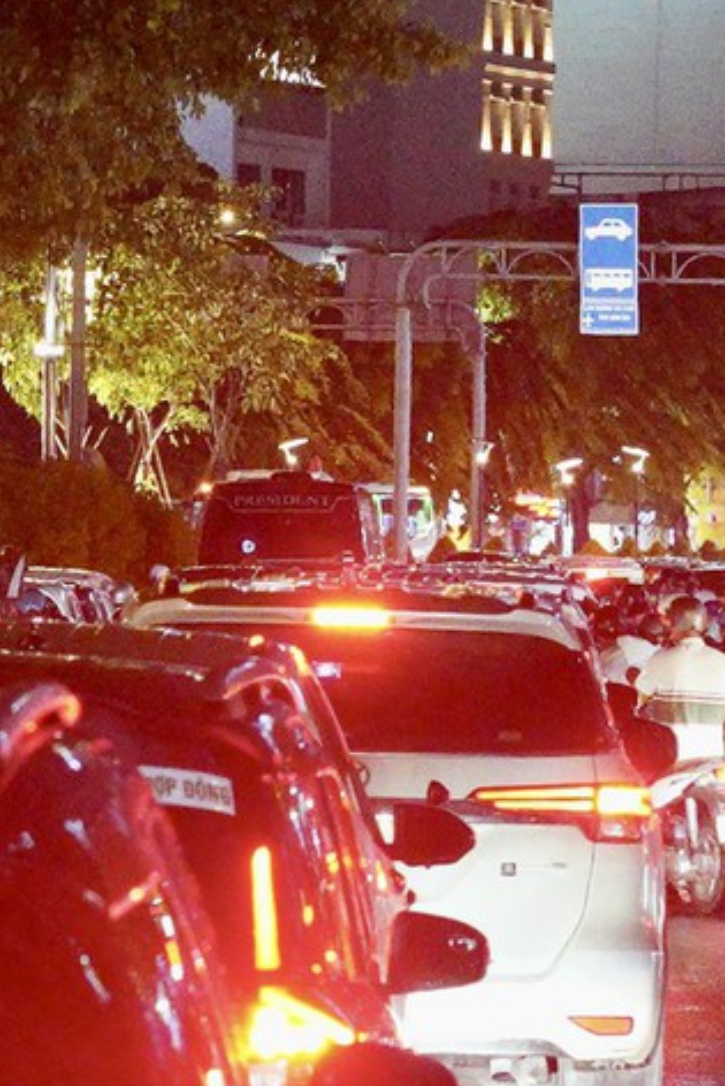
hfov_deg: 4.3
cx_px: 635
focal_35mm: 318
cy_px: 255
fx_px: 9598
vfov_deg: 6.5
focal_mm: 50
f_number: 4
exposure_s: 1/100
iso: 8000
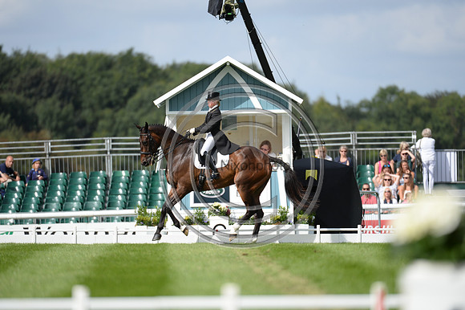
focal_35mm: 380
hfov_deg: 5.4
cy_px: 155
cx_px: 232
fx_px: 4905
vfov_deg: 3.6
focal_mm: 380
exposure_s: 1/1600
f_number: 4
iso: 250
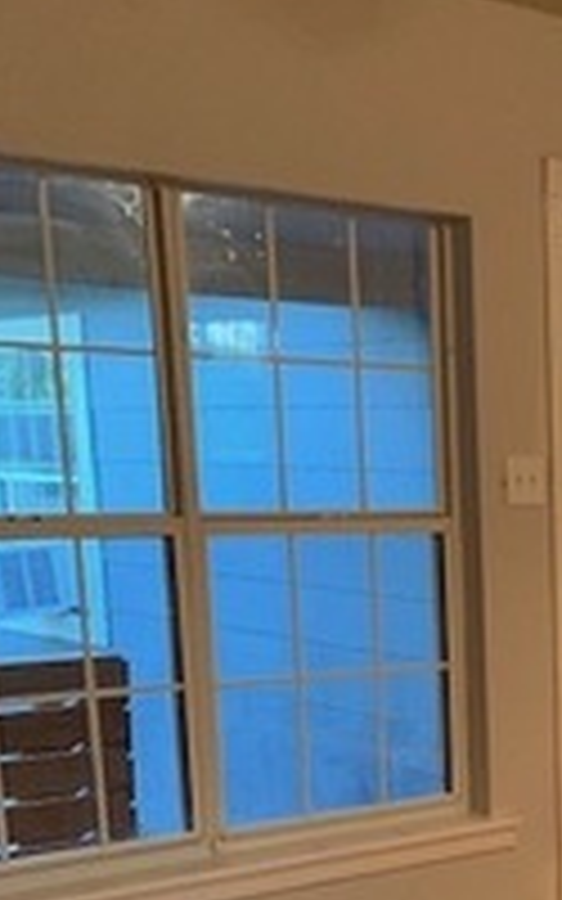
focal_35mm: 66
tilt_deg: -14.5
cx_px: 778
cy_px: 878
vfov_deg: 29.3
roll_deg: -0.9
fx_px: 1617
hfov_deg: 18.1
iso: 320
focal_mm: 4.25
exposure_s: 1/60
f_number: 1.8
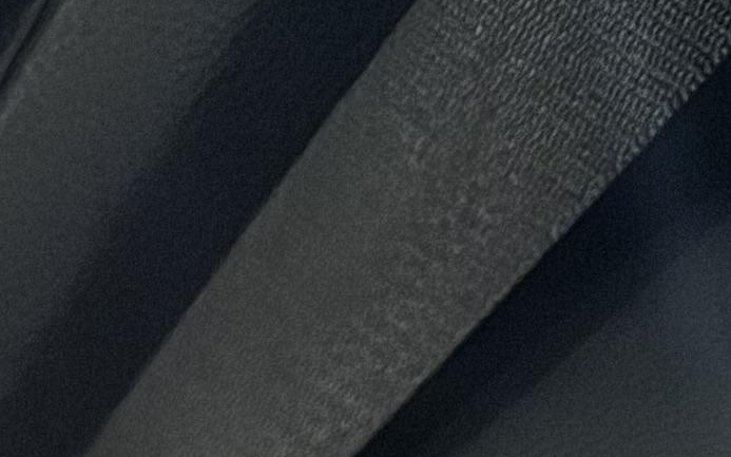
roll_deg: -19.2
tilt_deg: -32.3
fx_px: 2948
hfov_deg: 12.9
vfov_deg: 6.5
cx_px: -557
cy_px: 1997
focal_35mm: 148
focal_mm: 6.76
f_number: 1.78
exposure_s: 1/30
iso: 3200
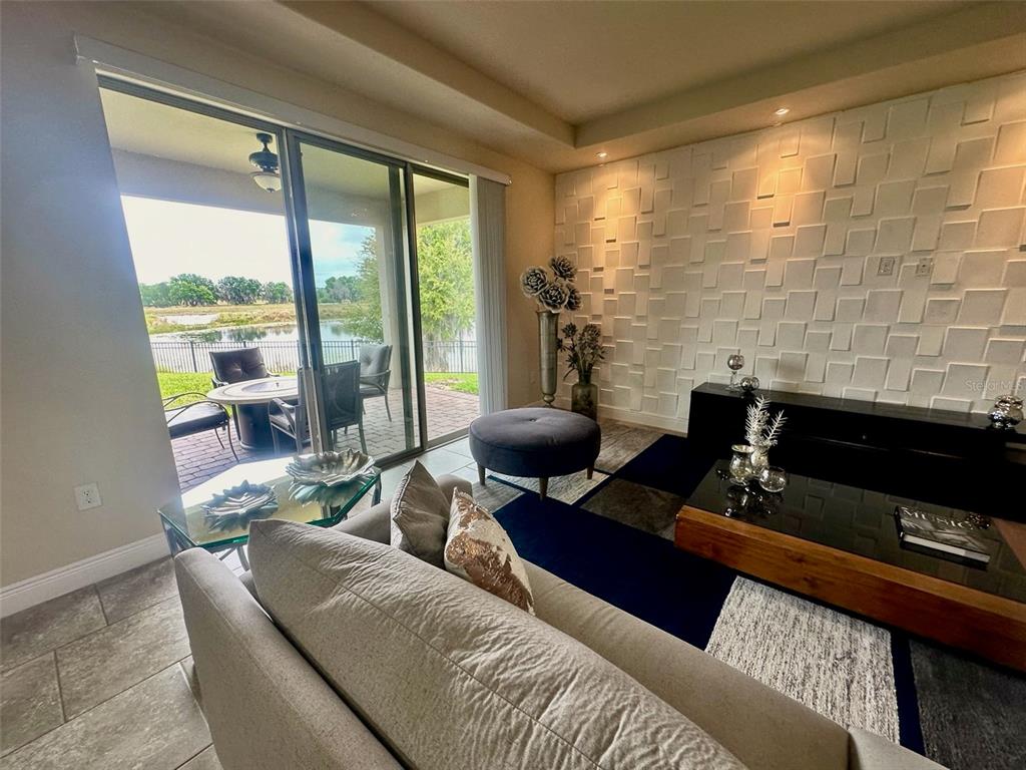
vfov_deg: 85.7
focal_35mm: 14
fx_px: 415
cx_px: 513
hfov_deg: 102.1
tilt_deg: -11.7
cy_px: 385
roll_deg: +0.7
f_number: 2.2
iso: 100
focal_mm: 2.22
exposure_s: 1/120
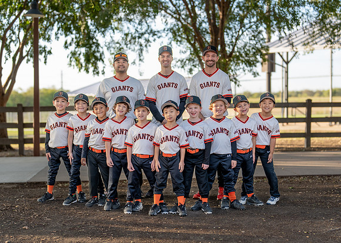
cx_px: 180
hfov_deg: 30.8
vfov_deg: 22.2
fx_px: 619
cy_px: 137
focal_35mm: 64
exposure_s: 1/640
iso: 100
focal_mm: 50
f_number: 1.6
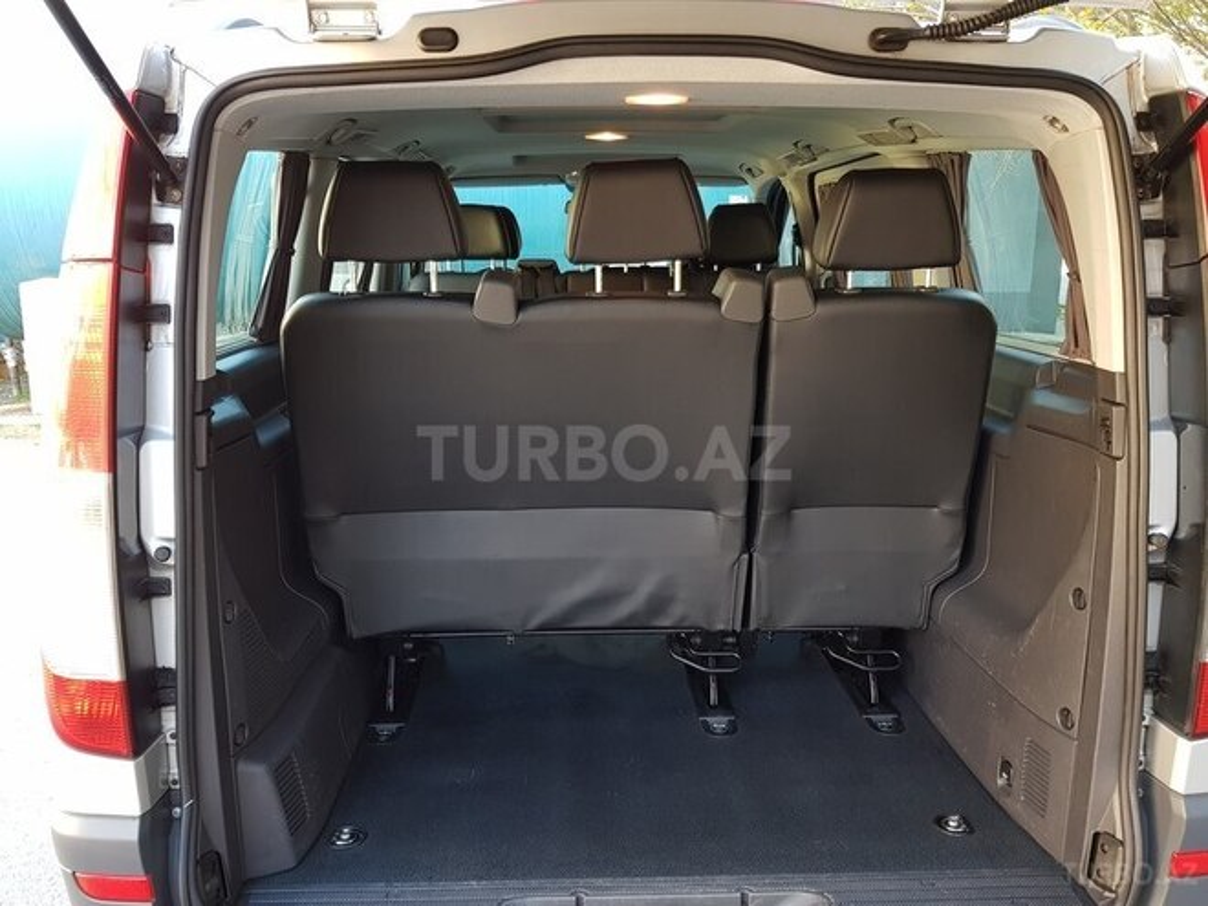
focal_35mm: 26
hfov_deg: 67.3
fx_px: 907
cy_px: 453
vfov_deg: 53.1
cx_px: 604
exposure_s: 1/50
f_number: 1.7
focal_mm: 4.2
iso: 64
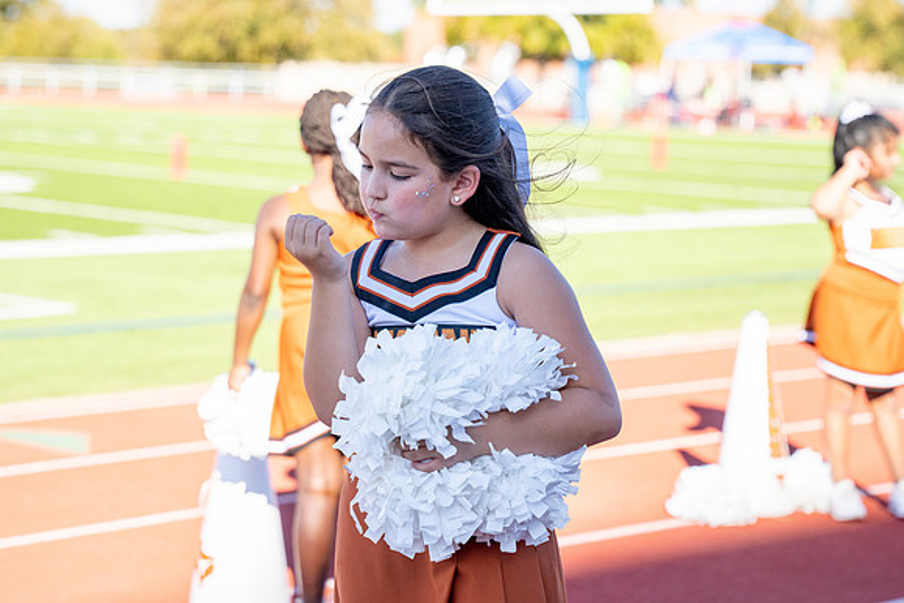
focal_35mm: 92
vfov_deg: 14.8
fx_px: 2314
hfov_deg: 22.1
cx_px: 432
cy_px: 254
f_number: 2.8
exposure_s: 1/1600
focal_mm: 70
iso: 250
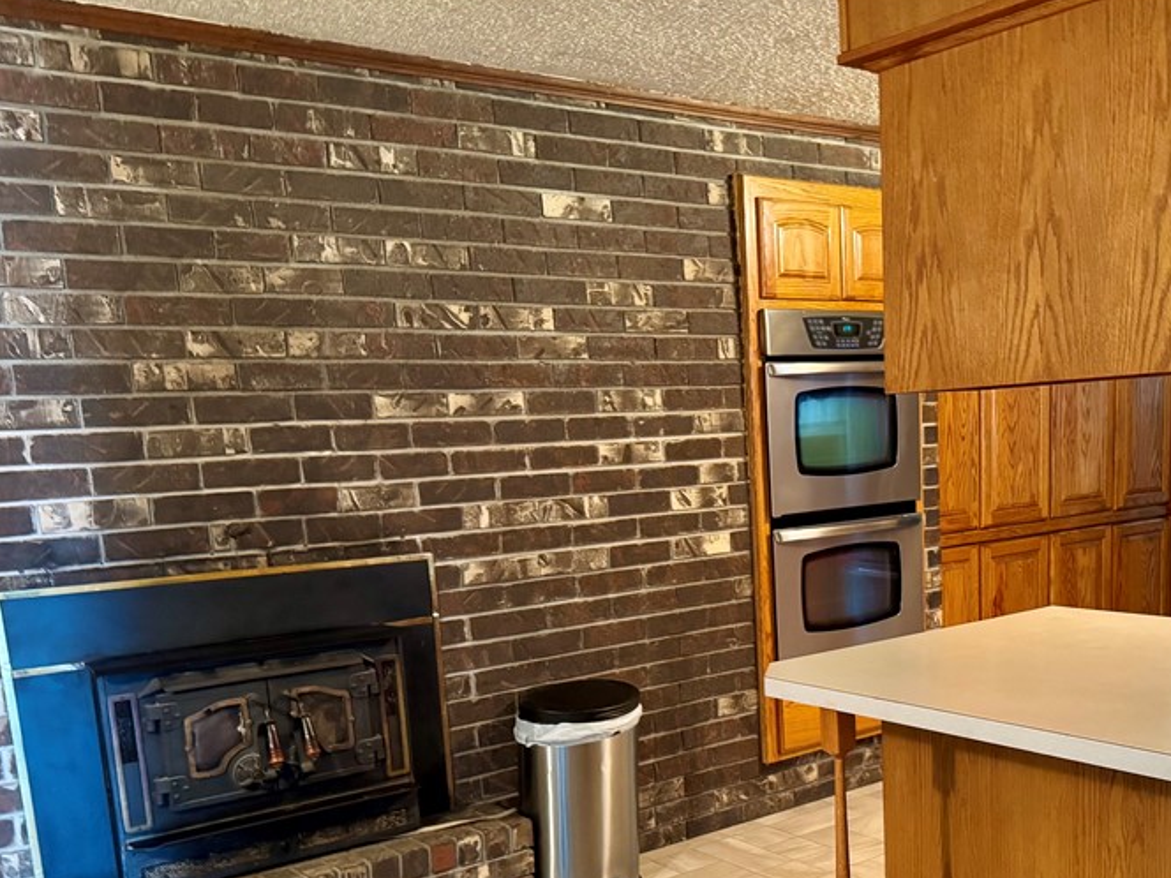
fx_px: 1252
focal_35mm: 37
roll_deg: +1.3
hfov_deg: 49.4
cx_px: 760
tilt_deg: -11.4
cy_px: 661
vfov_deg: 37.7
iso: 800
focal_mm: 6.76
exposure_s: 1/40
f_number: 1.78
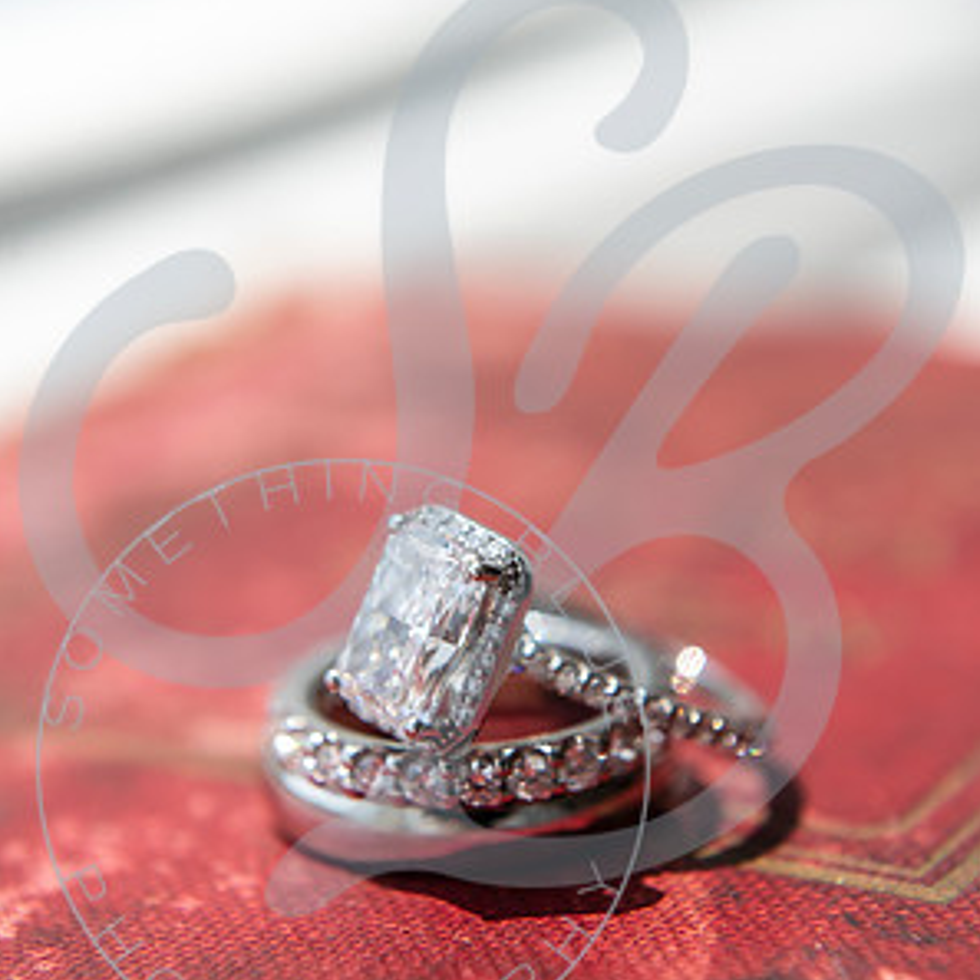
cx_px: 492
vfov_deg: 19.3
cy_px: 515
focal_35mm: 90
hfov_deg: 19.3
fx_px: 2883
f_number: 8
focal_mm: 70
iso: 100
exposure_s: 1/200
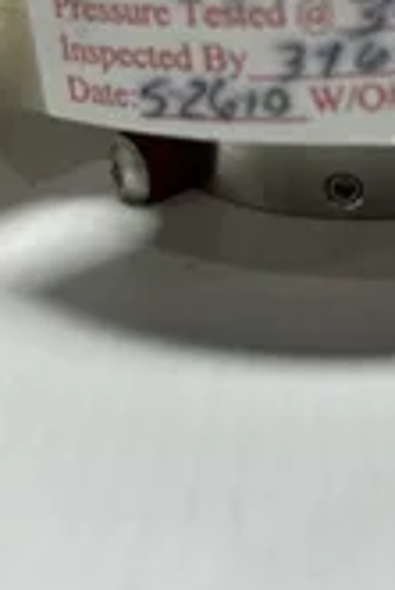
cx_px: 306
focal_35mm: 65
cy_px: 139
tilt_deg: -25.6
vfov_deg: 30.4
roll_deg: +2.1
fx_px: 1067
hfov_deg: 20.8
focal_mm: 5.96
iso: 50
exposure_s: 1/403
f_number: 1.6
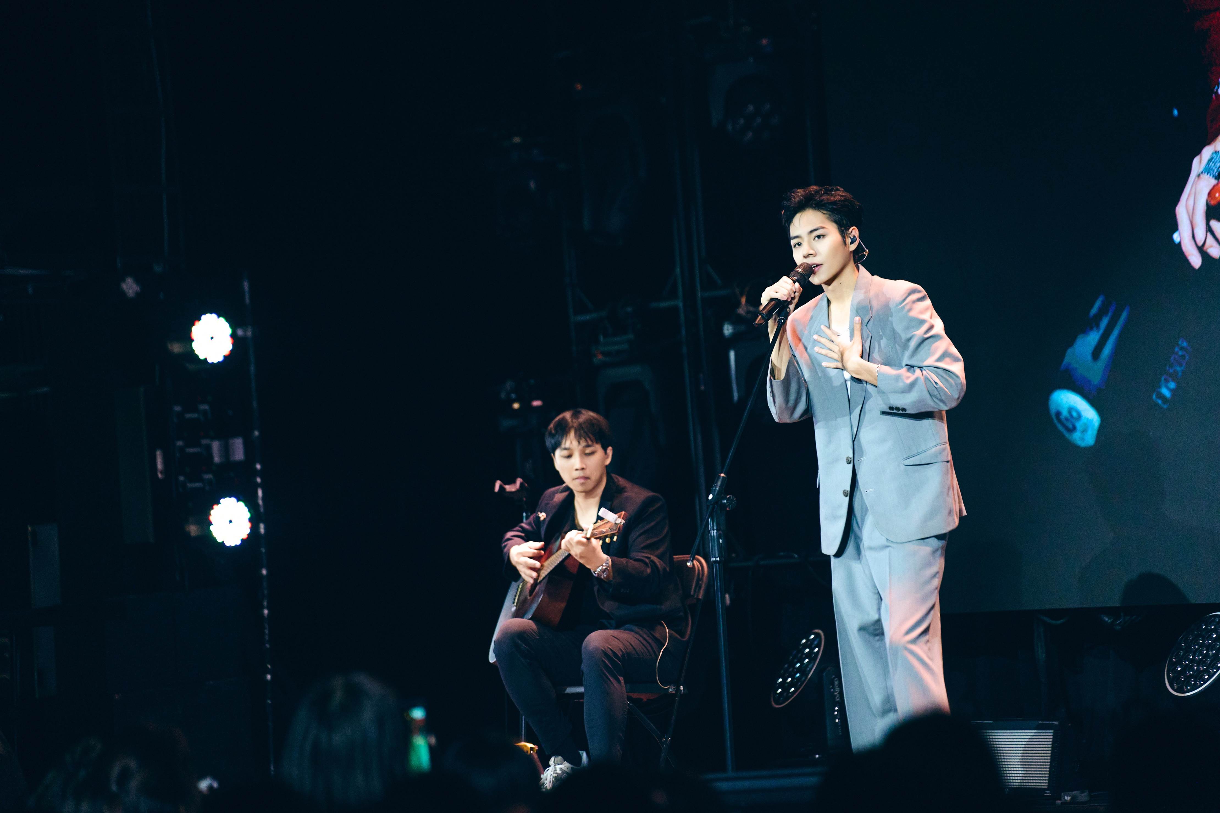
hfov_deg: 13.7
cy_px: 406
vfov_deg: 9.1
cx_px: 610
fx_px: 5083
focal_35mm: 150
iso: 8000
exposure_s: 1/400
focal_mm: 150
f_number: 2.8
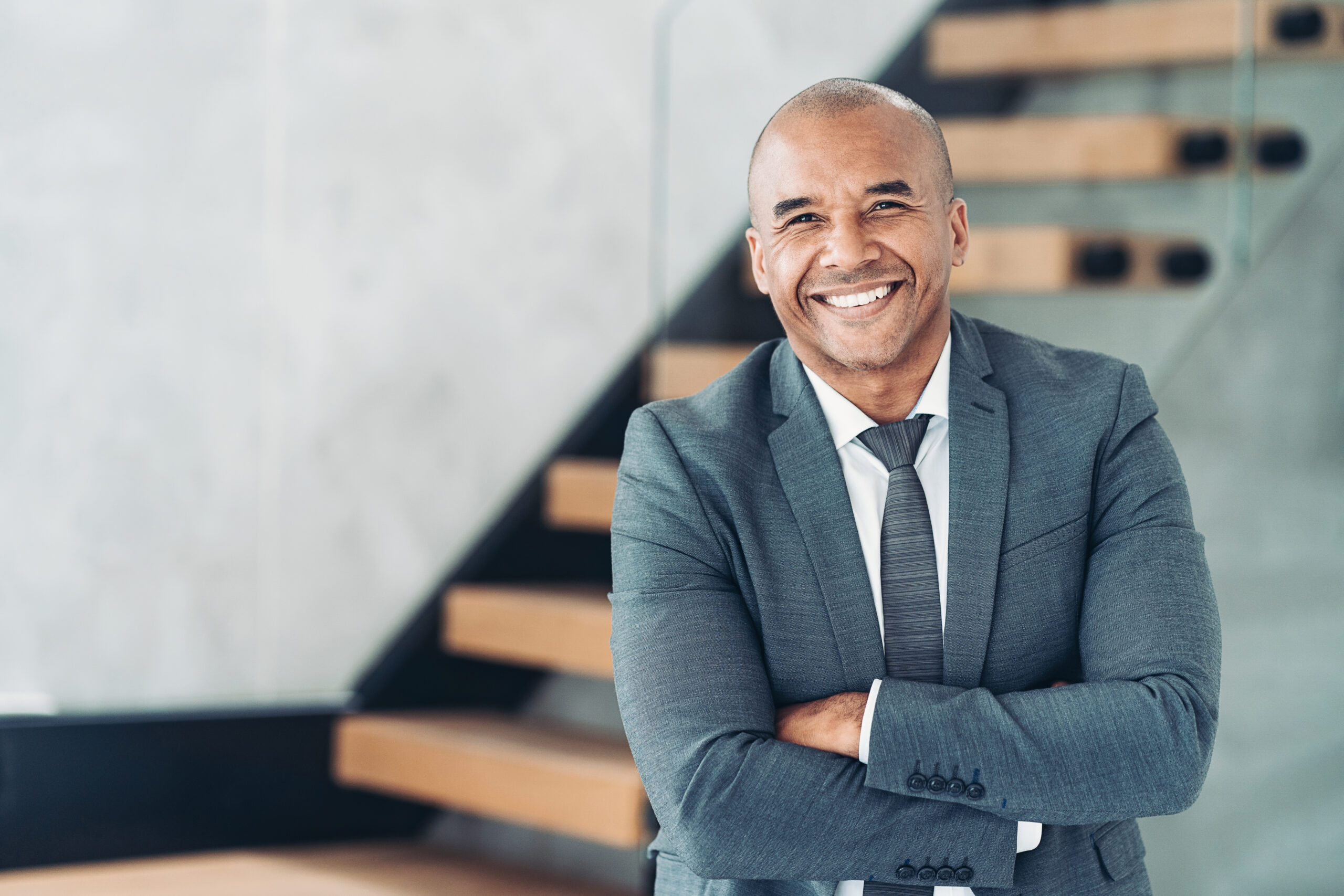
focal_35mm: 85
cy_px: 448
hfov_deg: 23.9
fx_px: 3173
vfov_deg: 16.1
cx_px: 672
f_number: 2
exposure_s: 1/500
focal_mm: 85
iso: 500
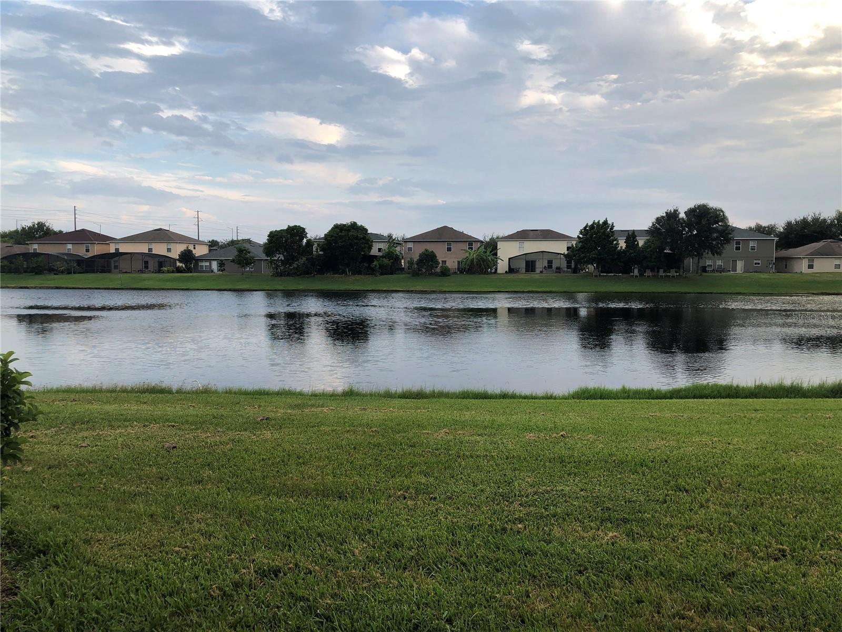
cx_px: 421
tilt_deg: -3.9
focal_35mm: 28
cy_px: 316
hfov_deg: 63.4
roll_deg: -0.5
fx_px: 681
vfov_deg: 49.7
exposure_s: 1/320
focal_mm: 3.99
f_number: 1.8
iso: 20
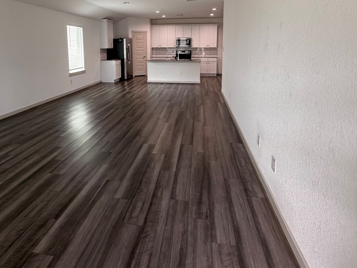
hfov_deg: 76.1
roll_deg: -0.2
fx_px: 227
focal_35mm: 22
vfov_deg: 58.3
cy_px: 71
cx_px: 159
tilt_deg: -5.3
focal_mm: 2.22
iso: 200
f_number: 2.2
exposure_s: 1/60
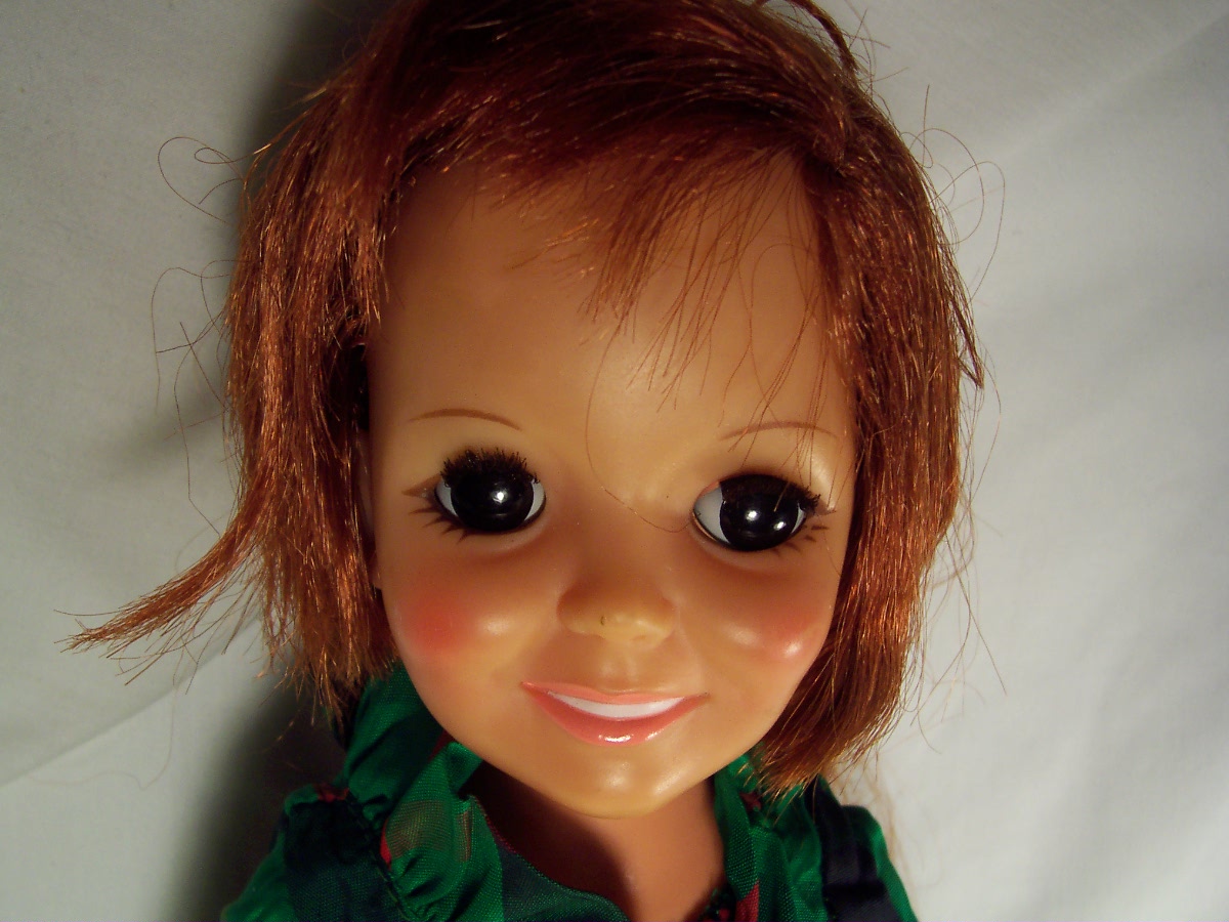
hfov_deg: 50.1
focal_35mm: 37
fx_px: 1314
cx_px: 614
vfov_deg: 38.7
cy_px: 461
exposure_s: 1/180
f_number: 2.8
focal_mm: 5.6
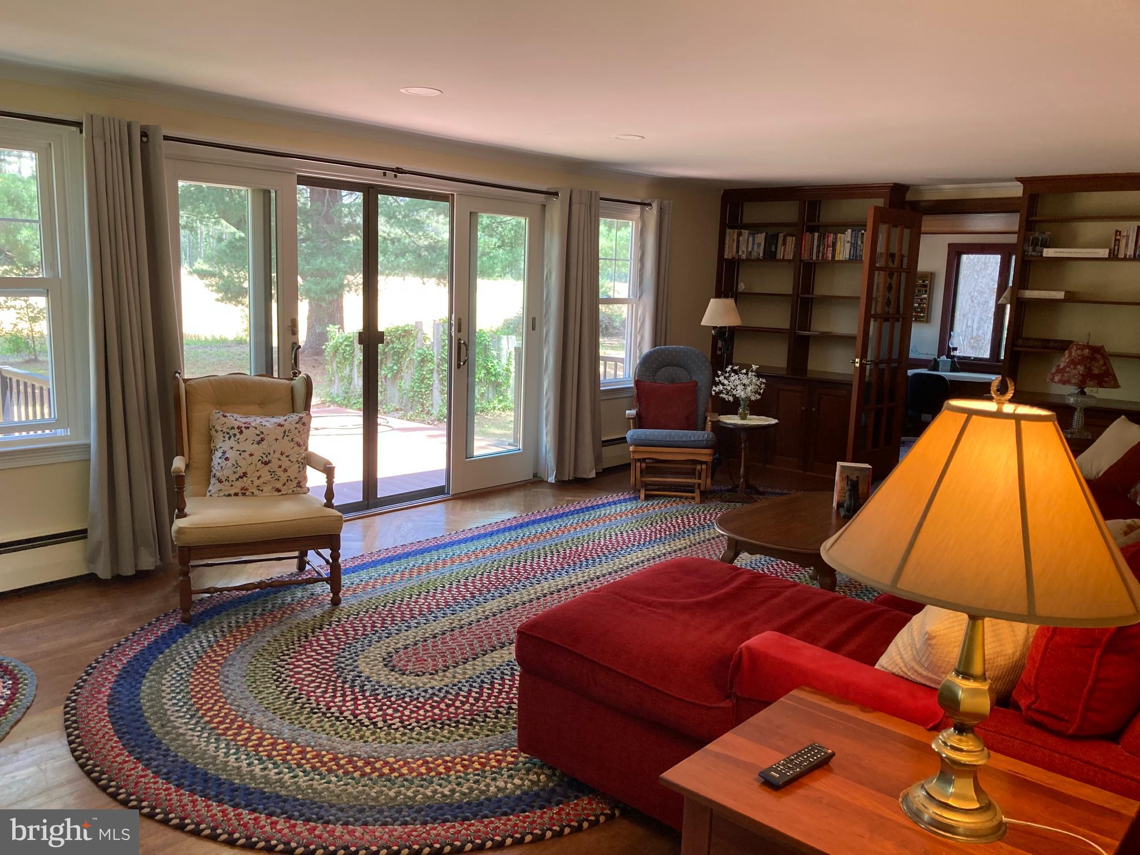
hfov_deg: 63.4
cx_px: 570
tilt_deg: -9.5
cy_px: 428
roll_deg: -2.6
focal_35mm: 28
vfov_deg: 49.7
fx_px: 922
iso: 100
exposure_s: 1/60
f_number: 1.8
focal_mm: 3.99
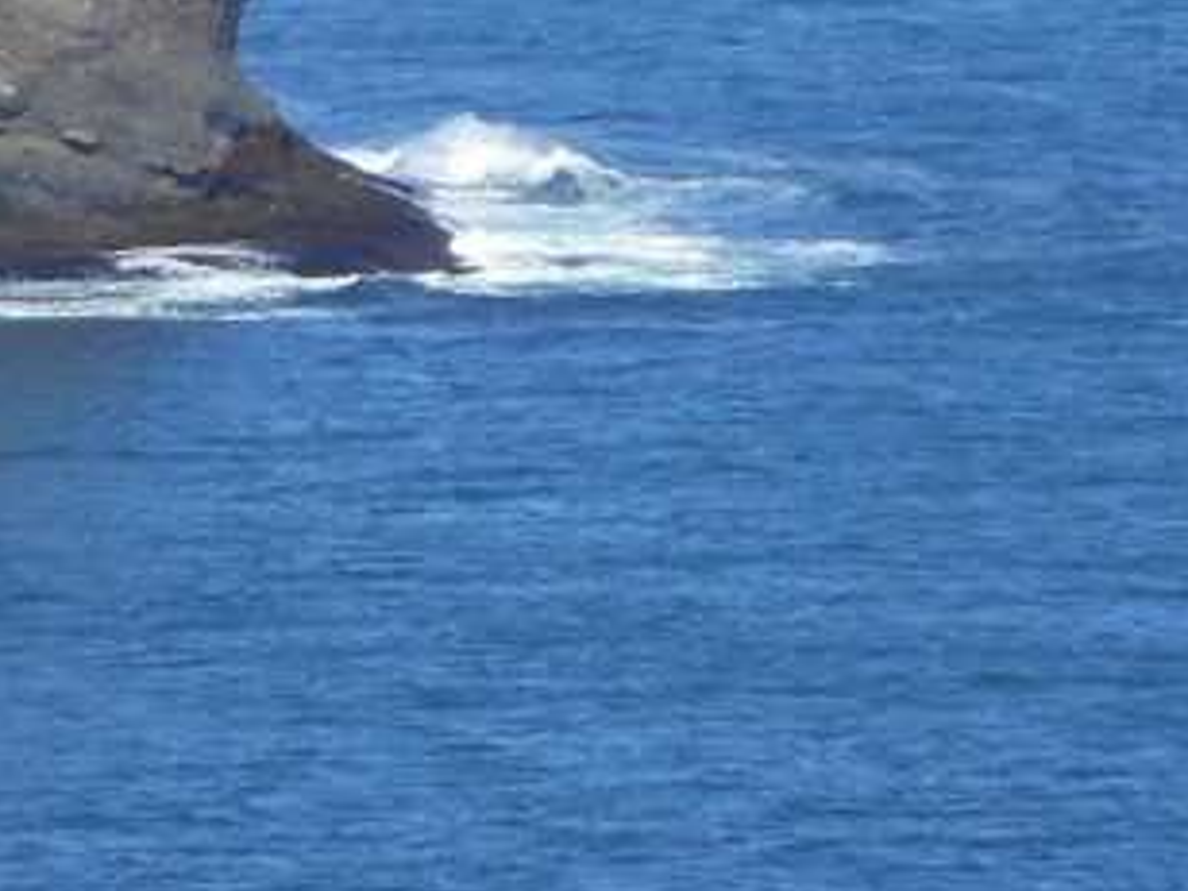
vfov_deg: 1.9
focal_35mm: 780
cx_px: -162
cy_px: -127
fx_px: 26769
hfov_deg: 2.5
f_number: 6.6
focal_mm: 36
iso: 80
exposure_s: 1/200
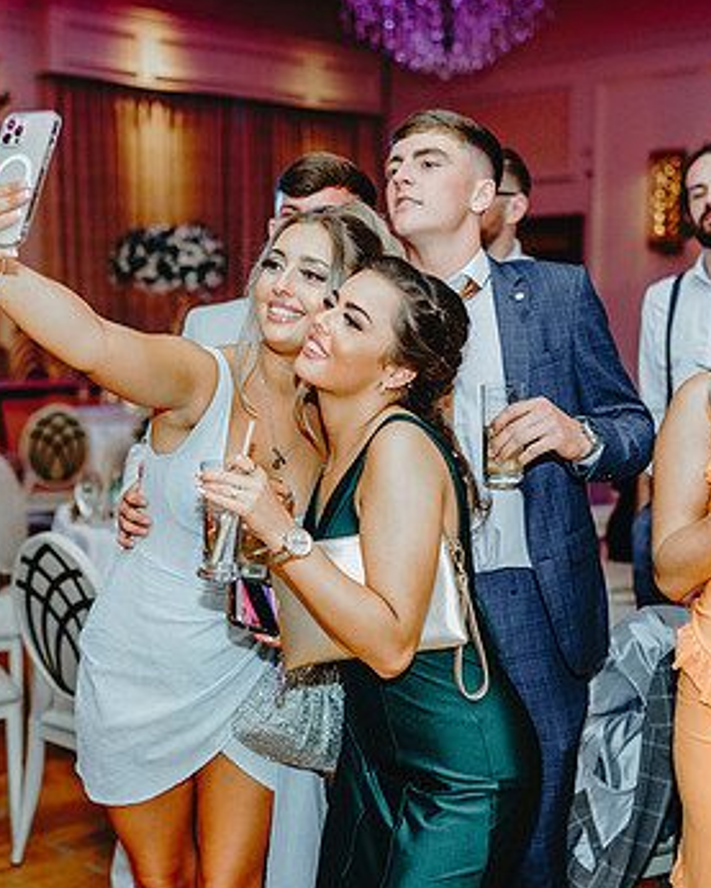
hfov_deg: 27.6
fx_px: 1446
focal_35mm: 55
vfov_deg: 34.1
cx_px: 300
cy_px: 466
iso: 1600
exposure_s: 1/250
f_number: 1.8
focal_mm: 35
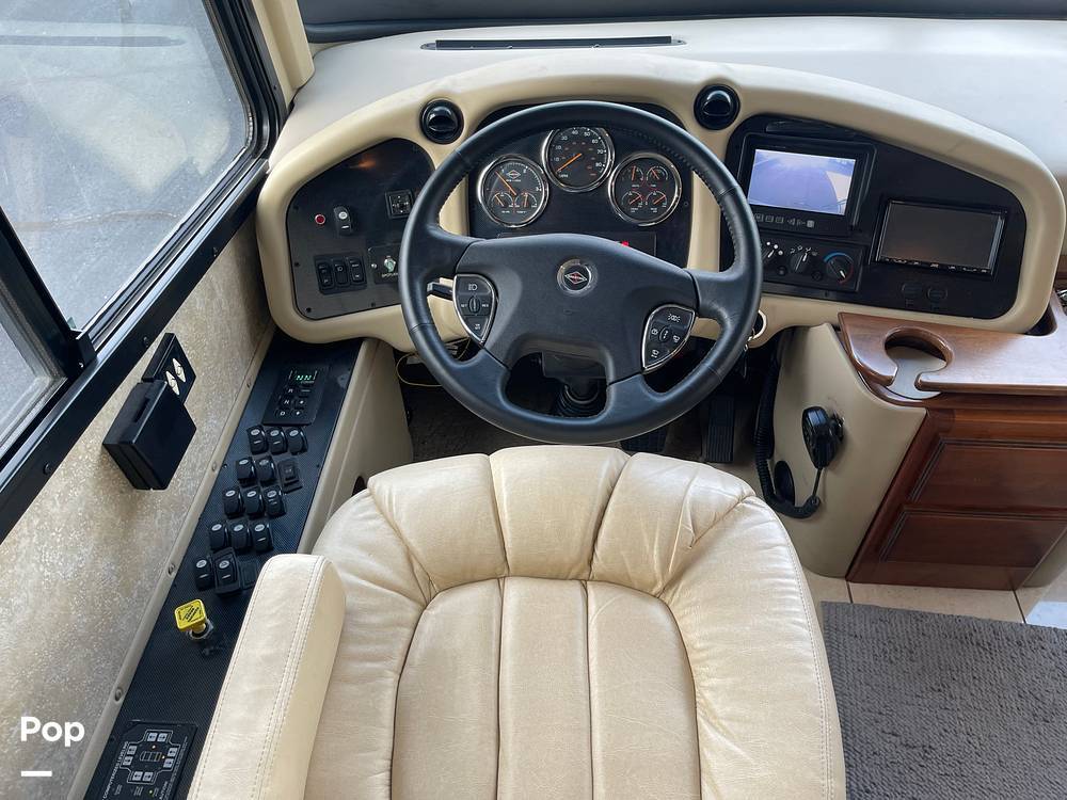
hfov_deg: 69.4
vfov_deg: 54.9
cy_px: 400
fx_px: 771
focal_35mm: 25
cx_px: 534
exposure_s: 1/121
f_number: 1.6
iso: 64
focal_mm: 5.1
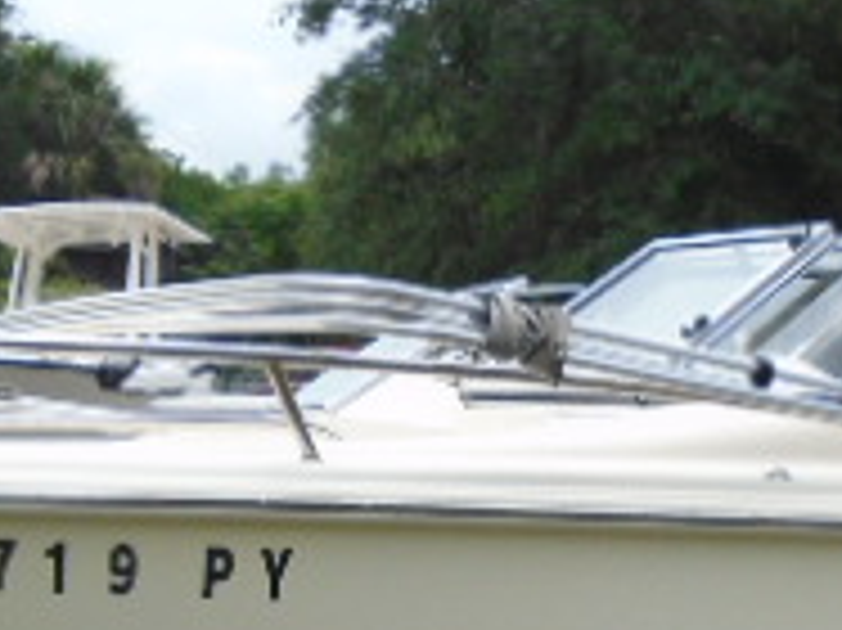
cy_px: 590
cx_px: 468
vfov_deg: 16.3
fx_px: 2163
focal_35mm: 89
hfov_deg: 22.0
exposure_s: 1/250
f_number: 8
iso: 160
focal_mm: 4.6
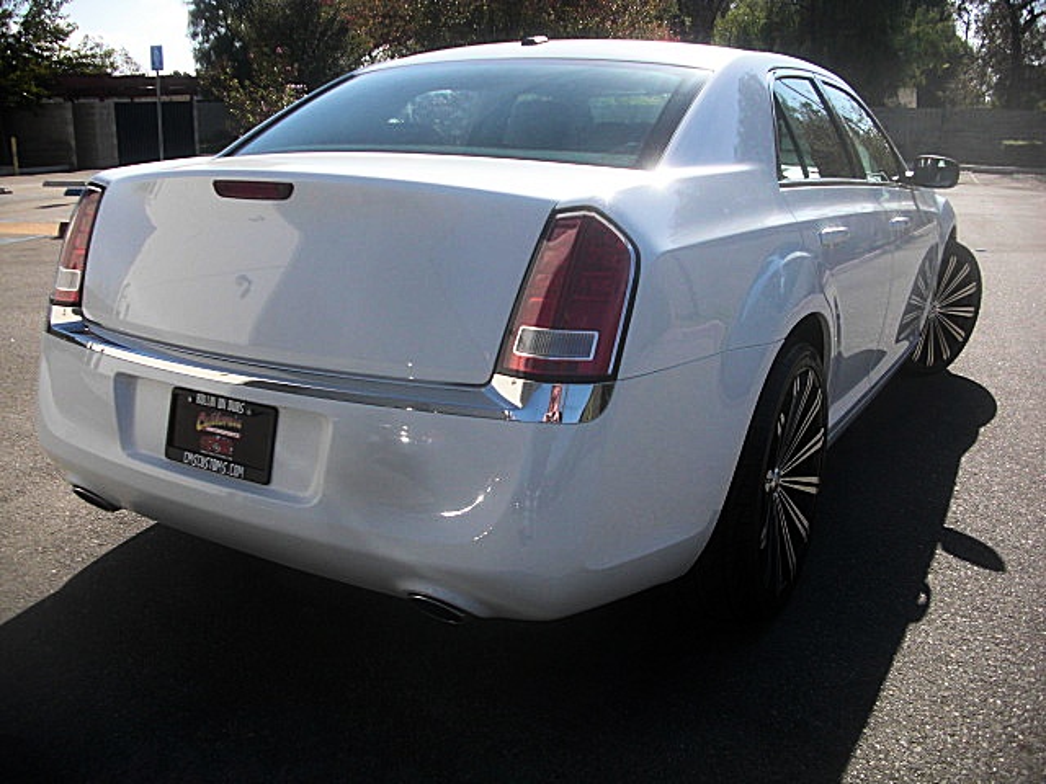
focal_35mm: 36
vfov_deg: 39.7
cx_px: 523
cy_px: 392
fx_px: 1088
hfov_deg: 51.4
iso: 50
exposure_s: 1/1000
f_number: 2.8
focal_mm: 6.3
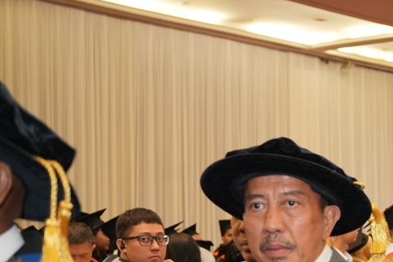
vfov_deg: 13.3
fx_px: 1103
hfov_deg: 17.2
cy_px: 290
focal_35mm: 101
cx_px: 666
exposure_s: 1/125
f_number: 3.2
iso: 1600
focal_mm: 28
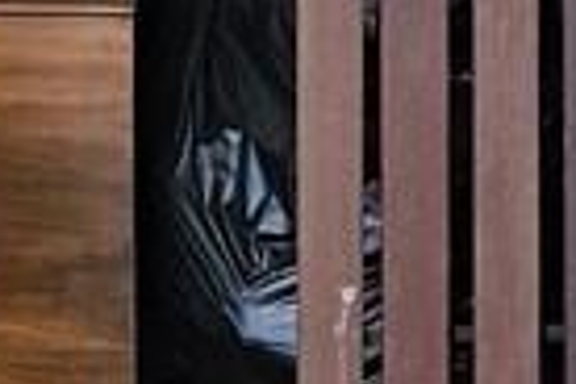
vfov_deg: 6.8
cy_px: -877
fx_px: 2832
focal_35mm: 177
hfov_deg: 11.5
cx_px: 543
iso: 200
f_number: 1.8
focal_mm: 5.4
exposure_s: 1/120
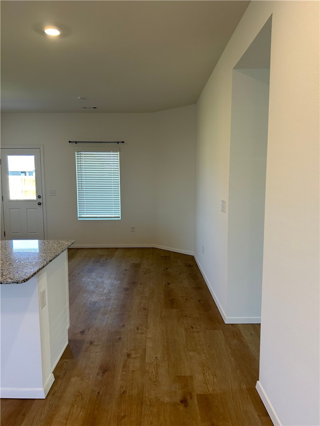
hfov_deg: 53.1
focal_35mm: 26
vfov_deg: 67.3
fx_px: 320
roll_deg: -1.1
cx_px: 160
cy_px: 213
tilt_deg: -5.7
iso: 80
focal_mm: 5.7
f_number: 1.5
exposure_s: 1/120
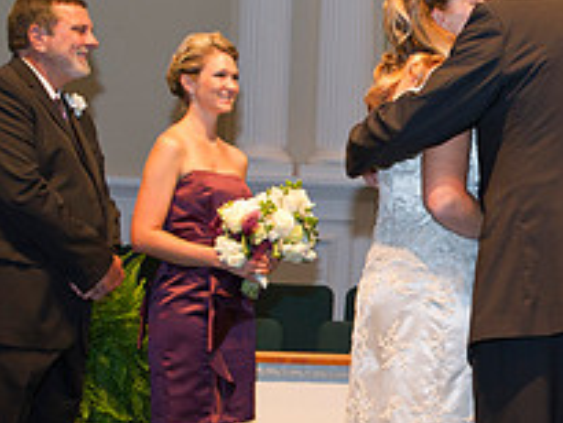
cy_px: 242
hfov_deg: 22.0
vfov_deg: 17.0
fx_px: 1416
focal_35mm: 87
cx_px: 508
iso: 1600
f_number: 4
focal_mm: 32
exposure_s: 1/60
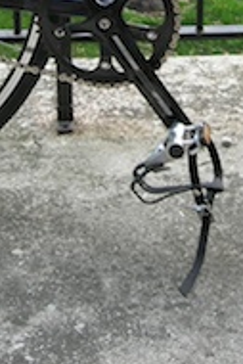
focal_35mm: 133
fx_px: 1344
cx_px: 210
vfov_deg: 14.8
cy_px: -94
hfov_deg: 10.3
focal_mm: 7.8
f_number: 4.8
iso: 64
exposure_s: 1/44.2
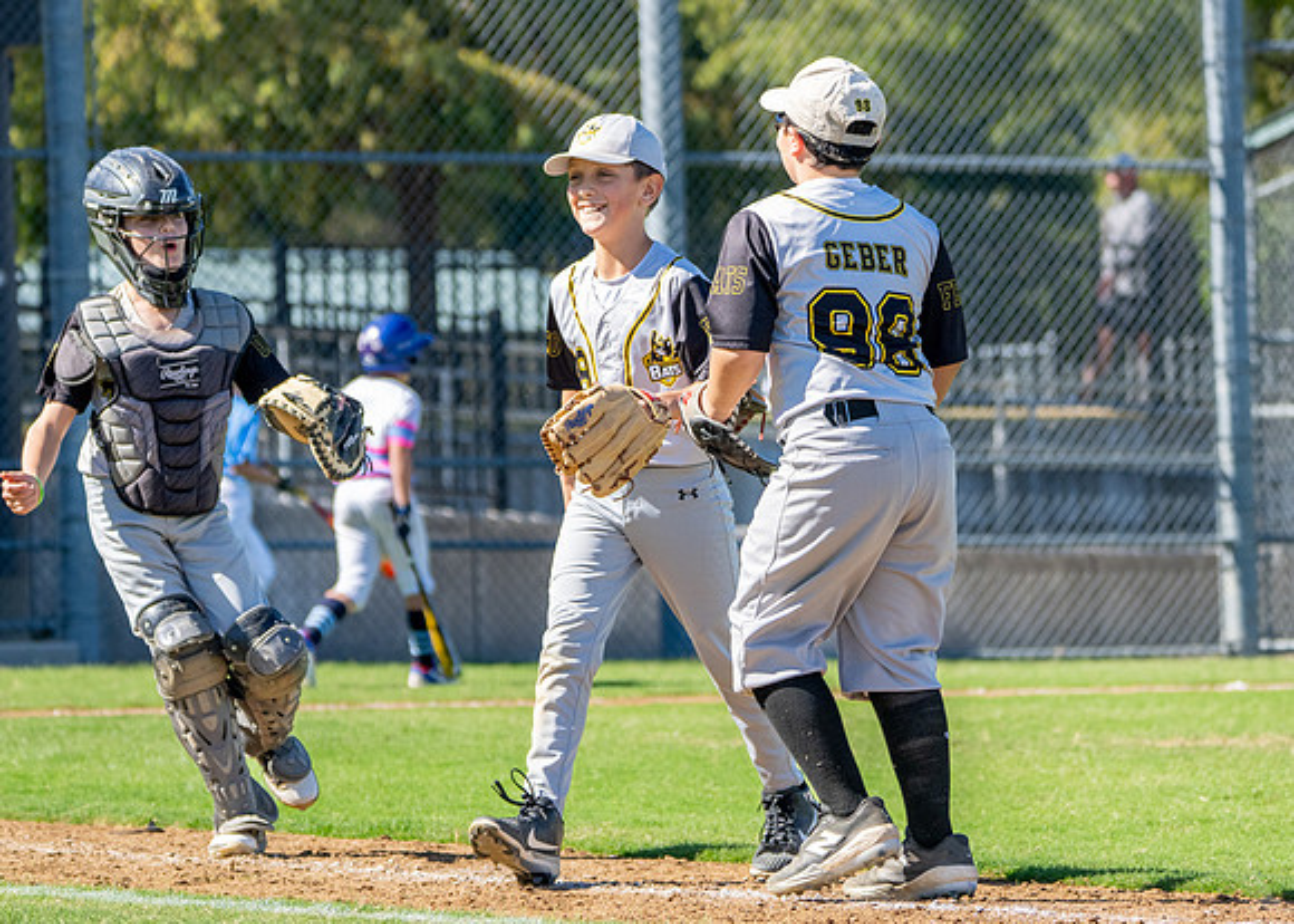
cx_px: 679
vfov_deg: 5.5
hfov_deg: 7.6
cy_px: 478
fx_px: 9687
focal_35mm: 264
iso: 800
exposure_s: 1/2500
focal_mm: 169
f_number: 5.6
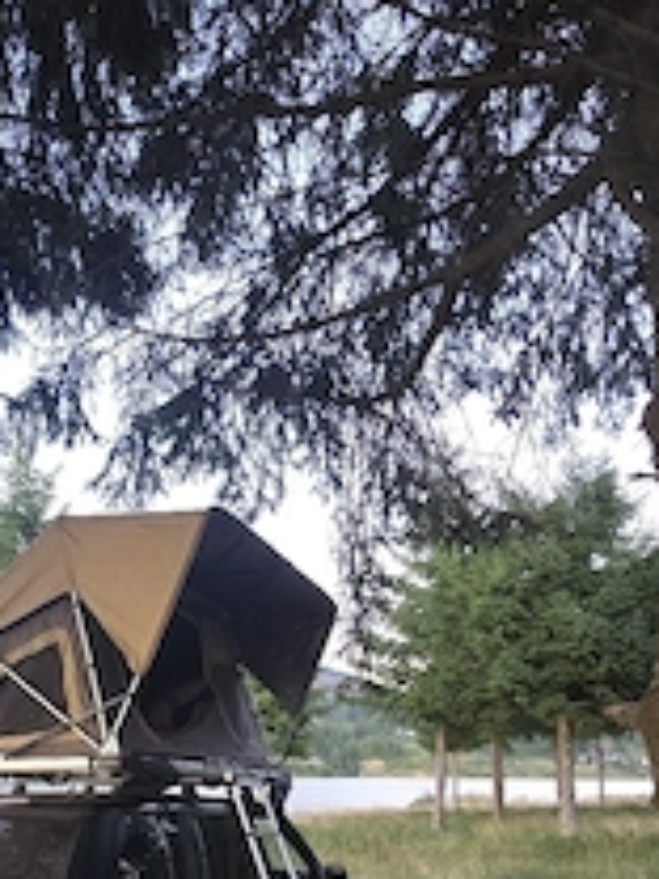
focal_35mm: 25
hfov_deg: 52.5
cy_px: 672
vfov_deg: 64.7
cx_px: 165
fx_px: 635
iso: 400
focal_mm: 2.2
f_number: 2.2
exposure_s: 1/50.3
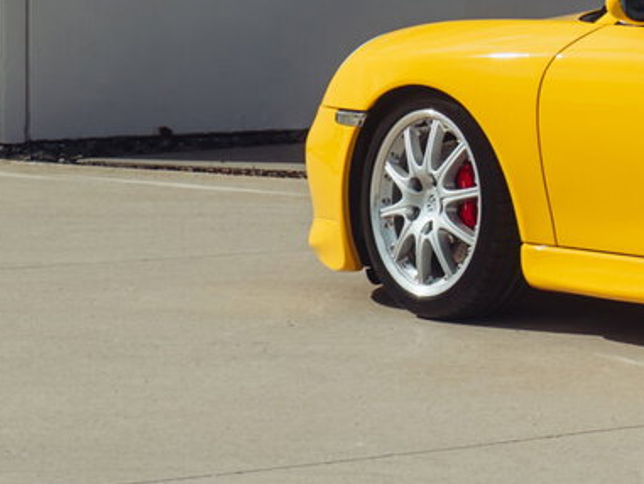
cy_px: -189
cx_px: 1103
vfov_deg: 6.2
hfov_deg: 8.1
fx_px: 4392
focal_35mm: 236
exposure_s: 1/160
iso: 100
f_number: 7.1
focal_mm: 52
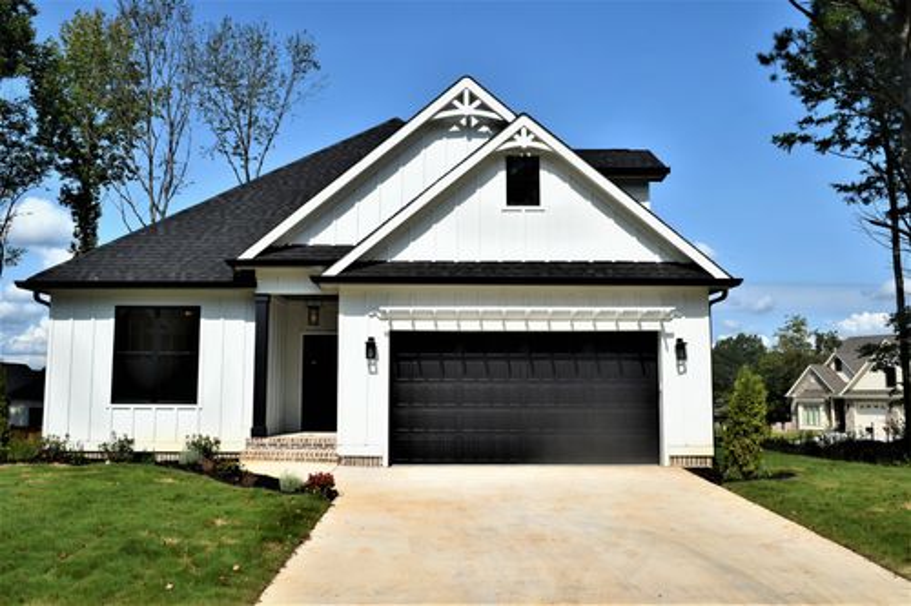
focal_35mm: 33
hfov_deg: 57.2
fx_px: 835
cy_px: 303
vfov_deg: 39.9
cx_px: 456
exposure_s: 1/200
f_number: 16
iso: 100
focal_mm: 22
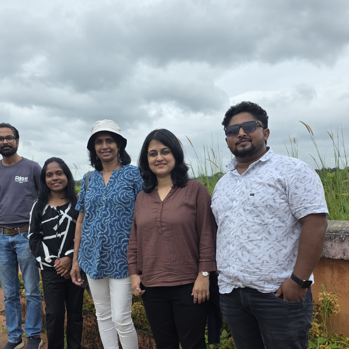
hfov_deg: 46.9
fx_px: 399
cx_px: 138
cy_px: 220
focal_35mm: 35
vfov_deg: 46.8
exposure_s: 1/4766
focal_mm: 6.3
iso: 80
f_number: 1.7
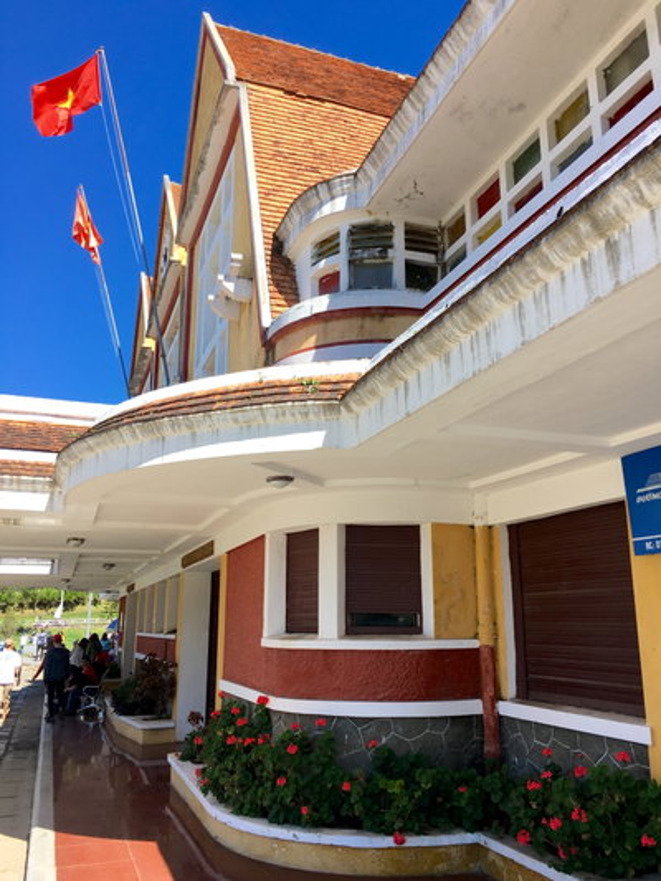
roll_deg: -0.8
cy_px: 440
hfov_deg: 48.2
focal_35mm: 29
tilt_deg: +14.7
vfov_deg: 61.6
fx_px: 738
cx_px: 330
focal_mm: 4.15
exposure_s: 1/894
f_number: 2.2
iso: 25
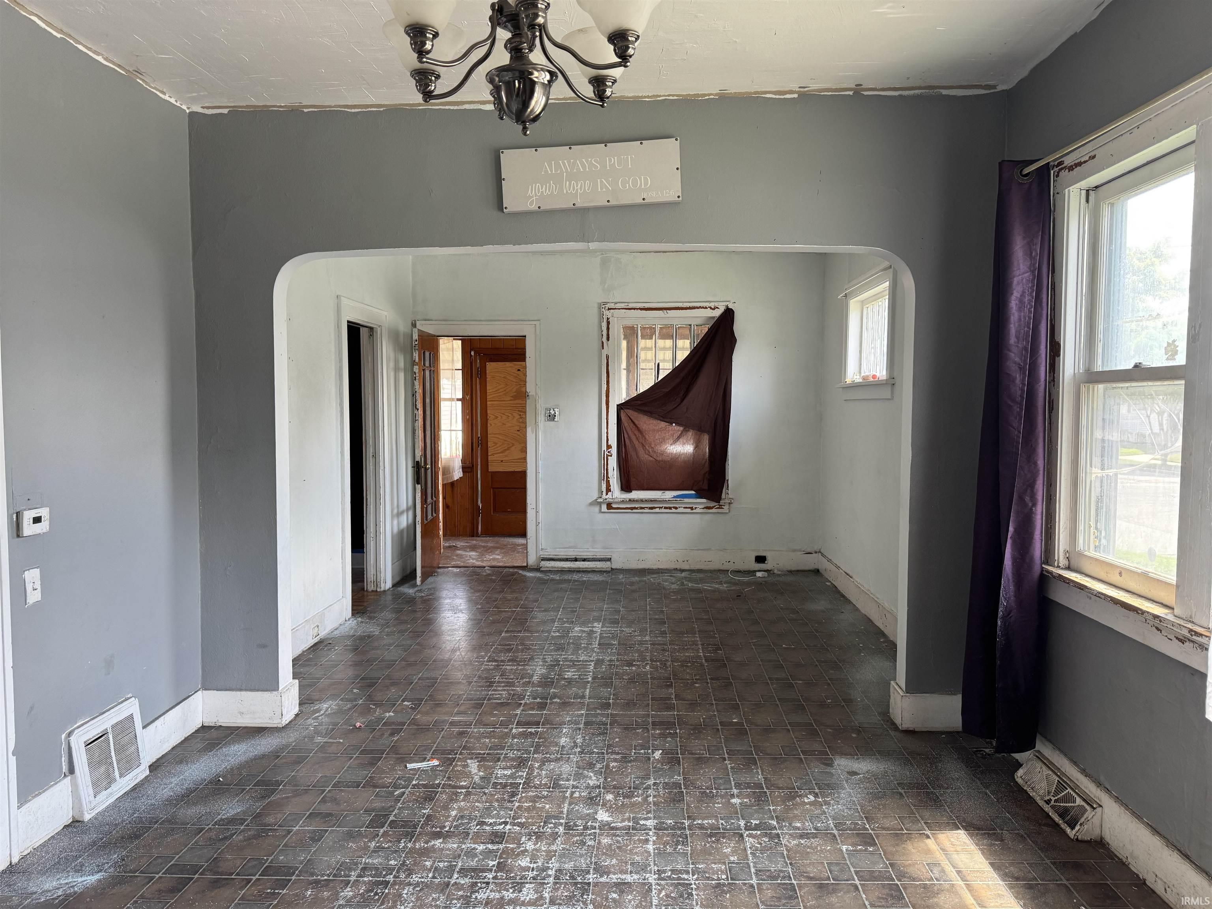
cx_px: 606
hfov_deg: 71.6
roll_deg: -0.5
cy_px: 454
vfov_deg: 56.8
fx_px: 840
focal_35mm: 24
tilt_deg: -4.5
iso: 200
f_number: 1.78
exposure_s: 1/121
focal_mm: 6.76
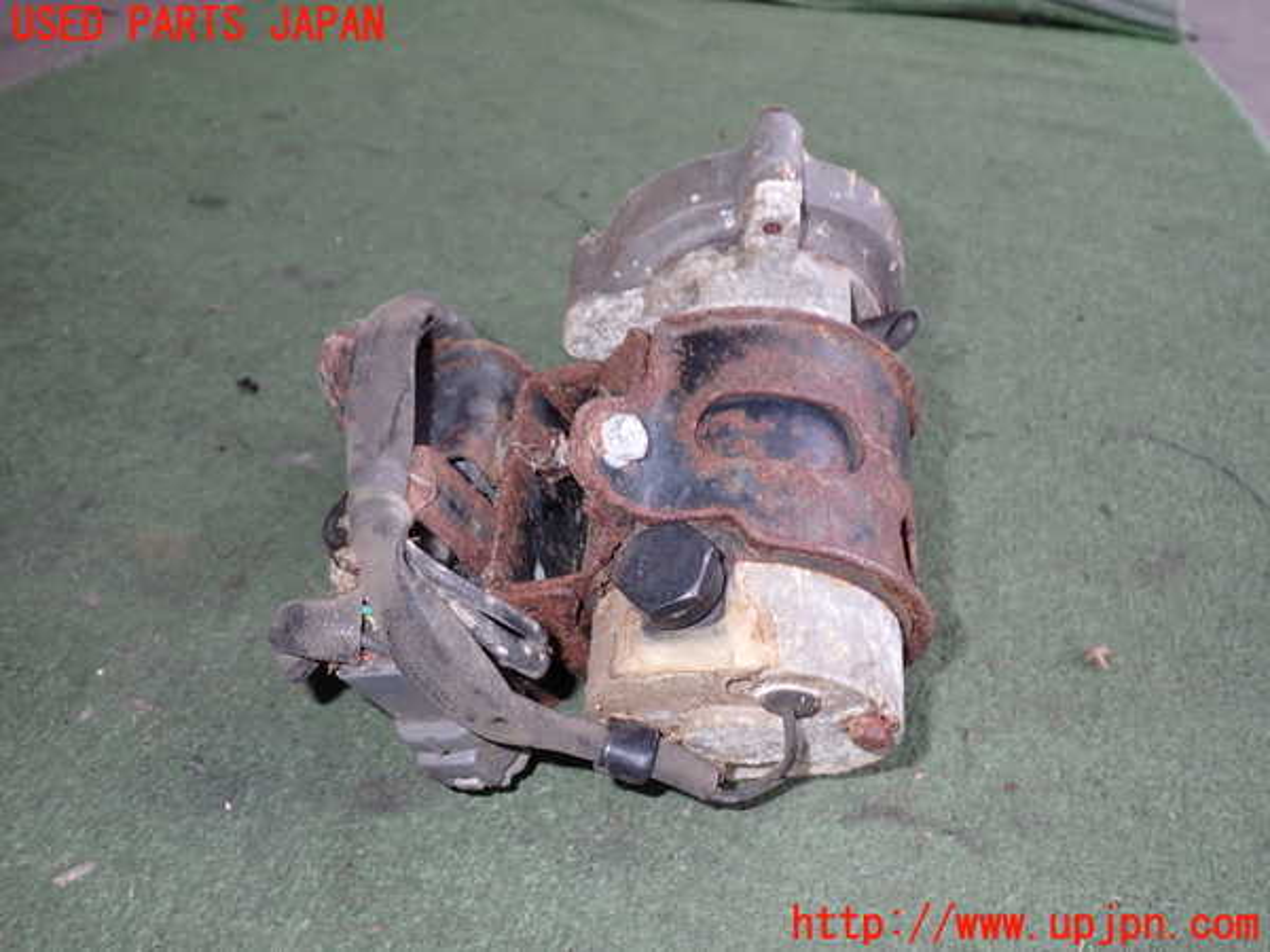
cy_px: 476
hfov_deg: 60.0
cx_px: 635
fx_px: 1101
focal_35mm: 30
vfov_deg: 46.8
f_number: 6.3
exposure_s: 1/30
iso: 200
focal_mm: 5.4
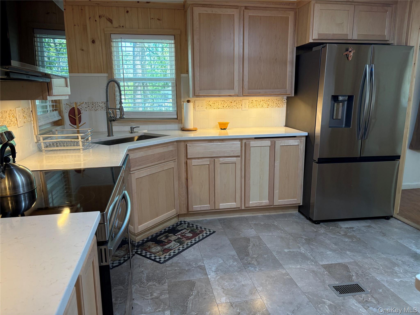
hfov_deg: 67.3
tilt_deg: -10.9
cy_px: 158
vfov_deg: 53.1
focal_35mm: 26
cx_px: 210
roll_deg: +0.7
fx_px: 315
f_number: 1.6
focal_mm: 5.96
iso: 125
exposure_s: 1/60
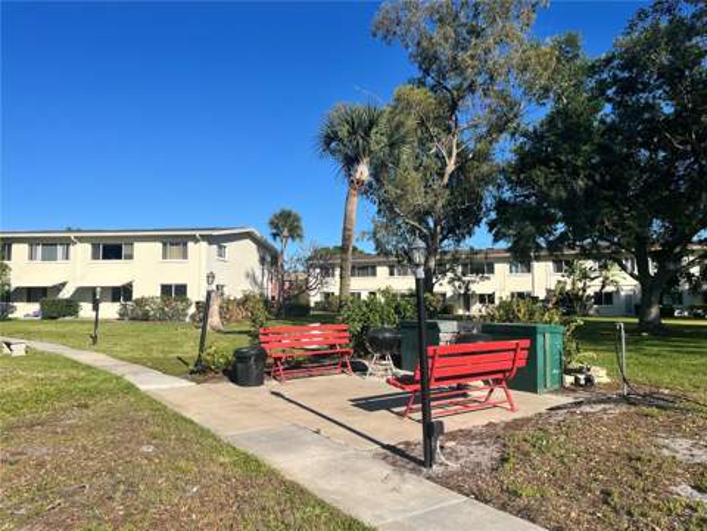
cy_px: 266
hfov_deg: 67.3
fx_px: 531
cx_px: 354
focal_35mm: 26
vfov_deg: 53.1
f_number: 1.6
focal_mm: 5.1
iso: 50
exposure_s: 1/4016
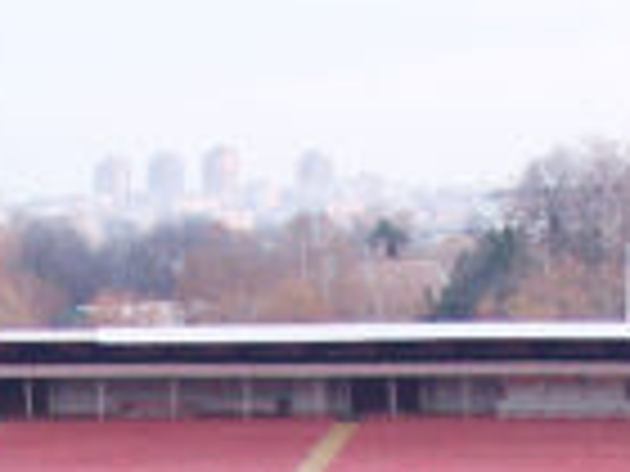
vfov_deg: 8.7
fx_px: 2967
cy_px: 859
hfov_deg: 12.1
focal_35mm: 163
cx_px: 346
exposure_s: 1/25
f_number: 2.8
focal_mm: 6.3
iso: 140
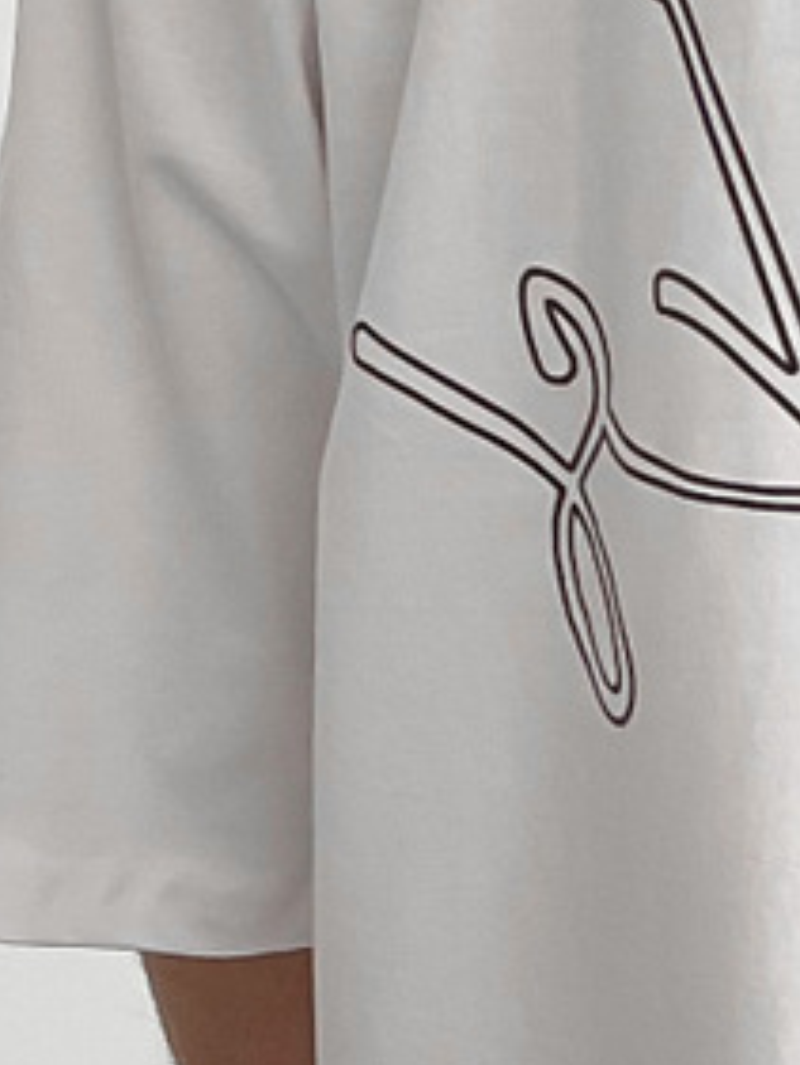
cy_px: 1573
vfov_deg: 11.5
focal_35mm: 165
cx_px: 1236
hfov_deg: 8.8
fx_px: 5080
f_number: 1.8
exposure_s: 1/120
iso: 40
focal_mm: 3
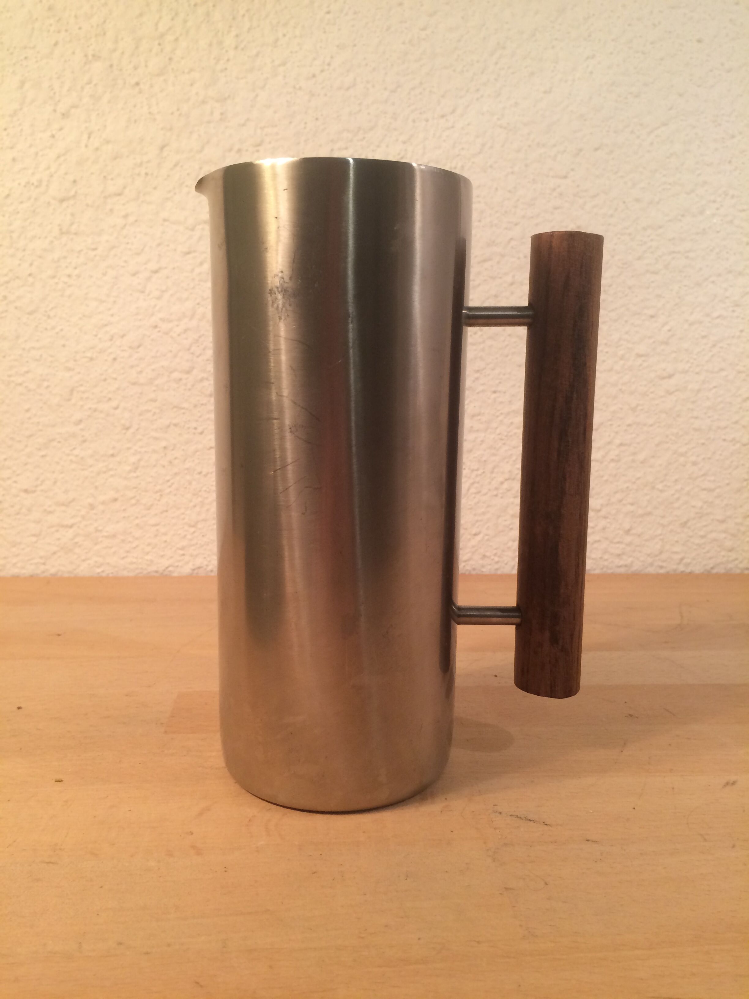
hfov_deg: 48.2
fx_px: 837
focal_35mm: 29
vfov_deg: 61.7
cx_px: 374
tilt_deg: -11.7
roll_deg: +0.3
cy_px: 500
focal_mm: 4.15
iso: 64
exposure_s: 1/33
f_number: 2.2
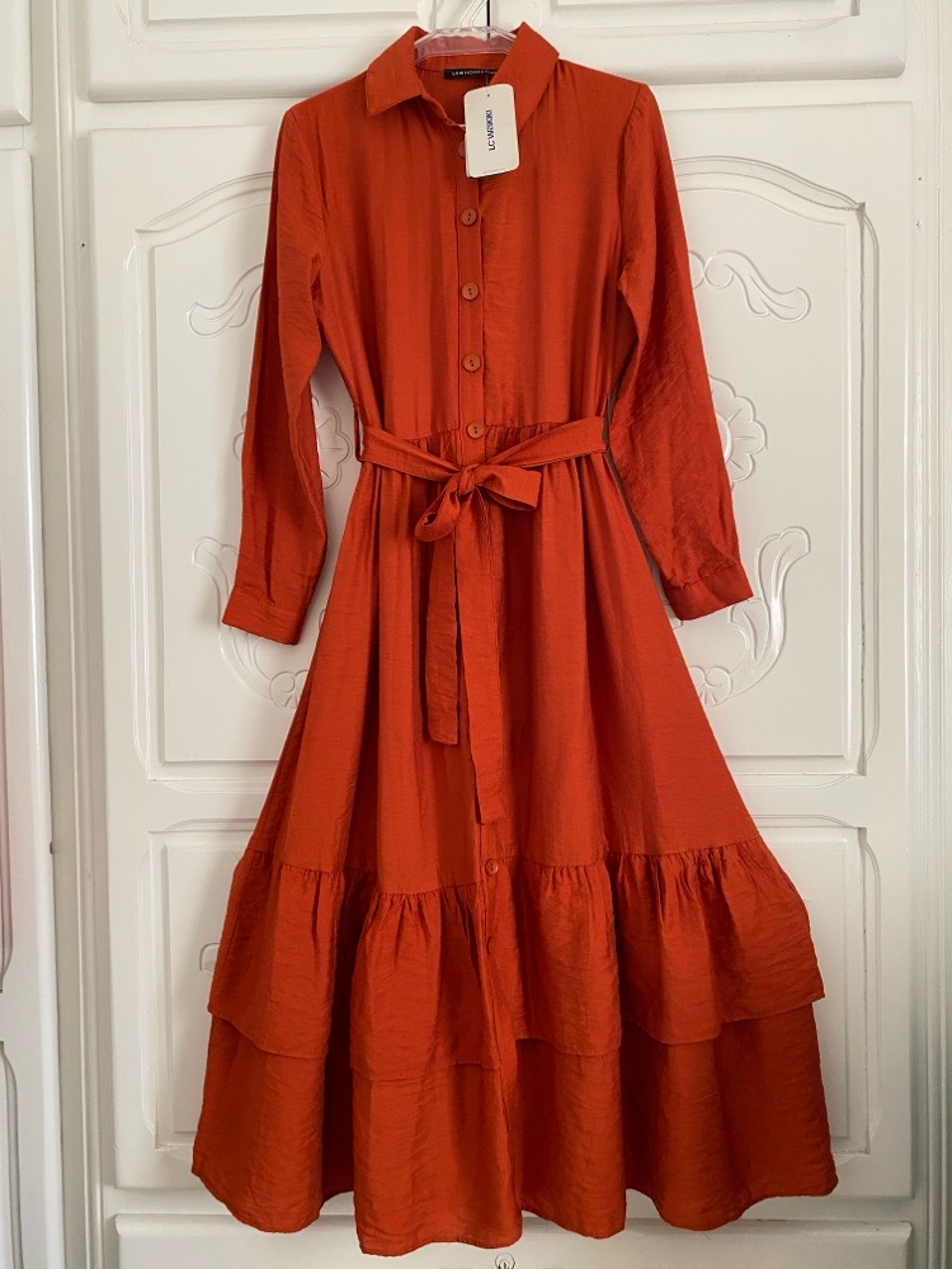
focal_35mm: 26
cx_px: 476
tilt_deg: -1.5
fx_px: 953
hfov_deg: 53.1
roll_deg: +1.1
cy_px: 634
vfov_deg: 67.3
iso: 200
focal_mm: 4.25
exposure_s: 1/60
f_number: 1.8
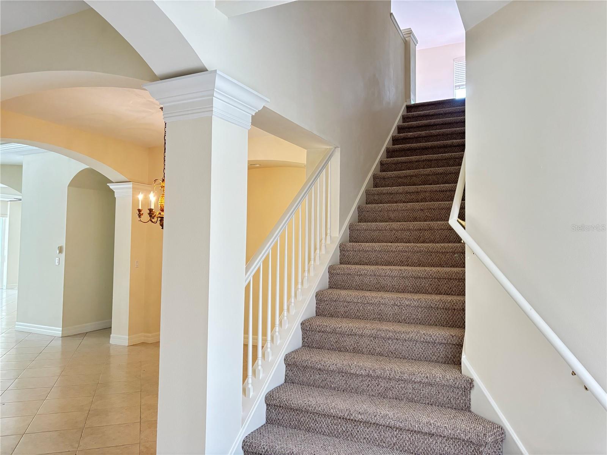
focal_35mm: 26
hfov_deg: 67.3
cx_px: 304
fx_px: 456
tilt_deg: +1.8
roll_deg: -0.3
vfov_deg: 53.1
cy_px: 228
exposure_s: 1/60
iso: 250
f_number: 1.6
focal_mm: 5.96
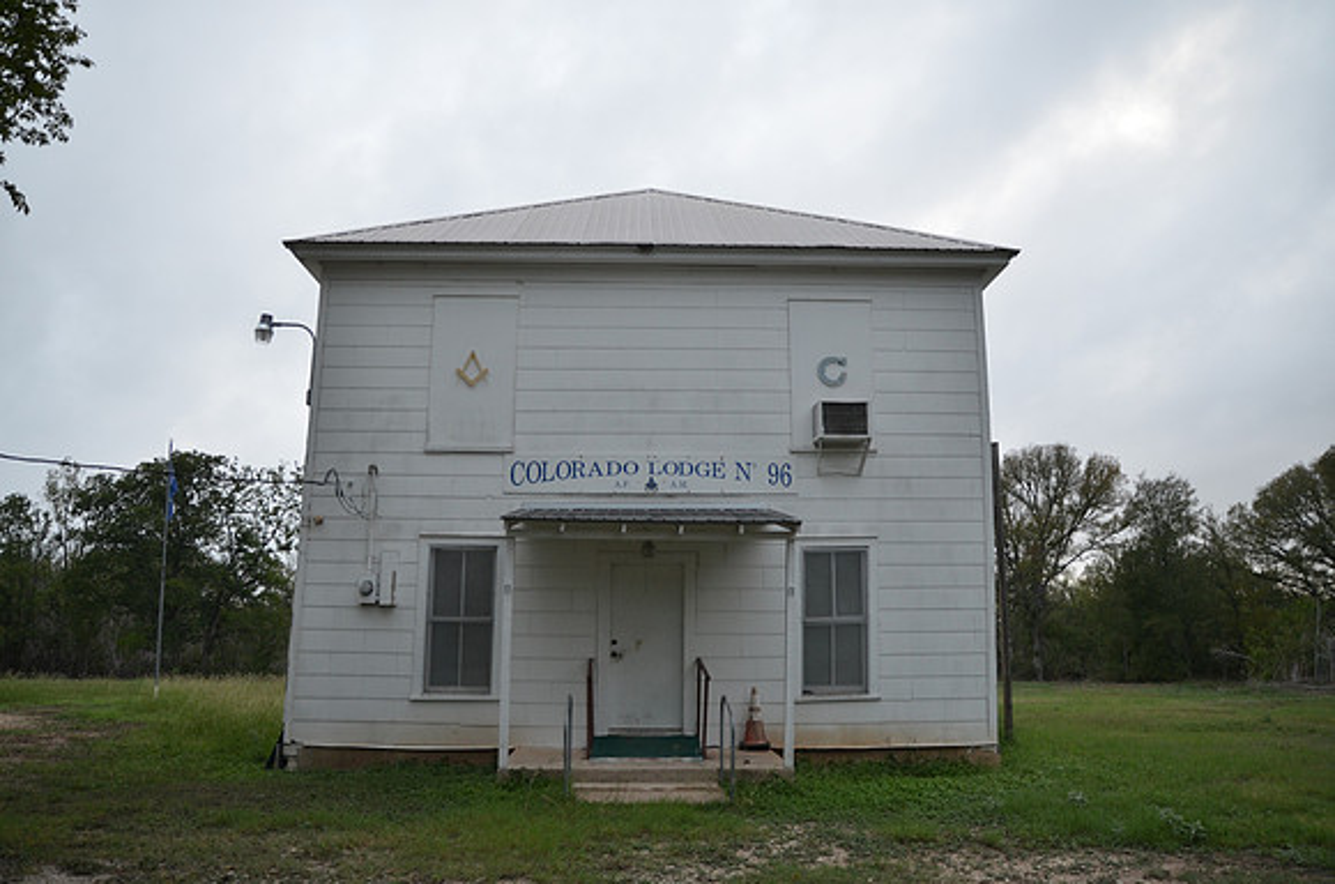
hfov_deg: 70.6
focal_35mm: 26
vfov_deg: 50.2
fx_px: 944
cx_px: 668
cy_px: 442
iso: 450
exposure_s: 1/60
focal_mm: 17
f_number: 4
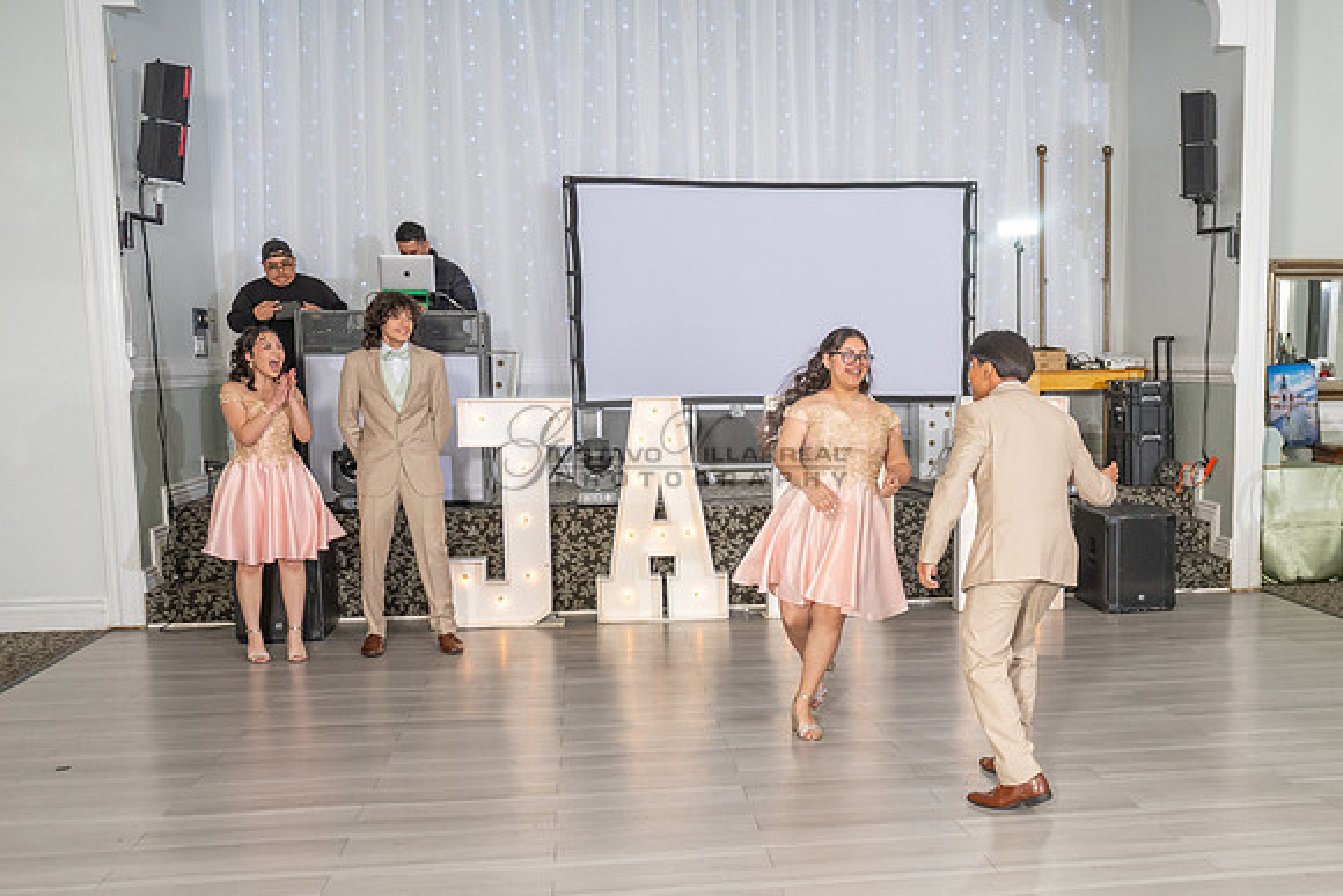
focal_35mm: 43
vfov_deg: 30.9
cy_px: 591
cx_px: 904
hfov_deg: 44.5
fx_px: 1612
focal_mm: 28
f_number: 3.5
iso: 500
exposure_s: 1/200
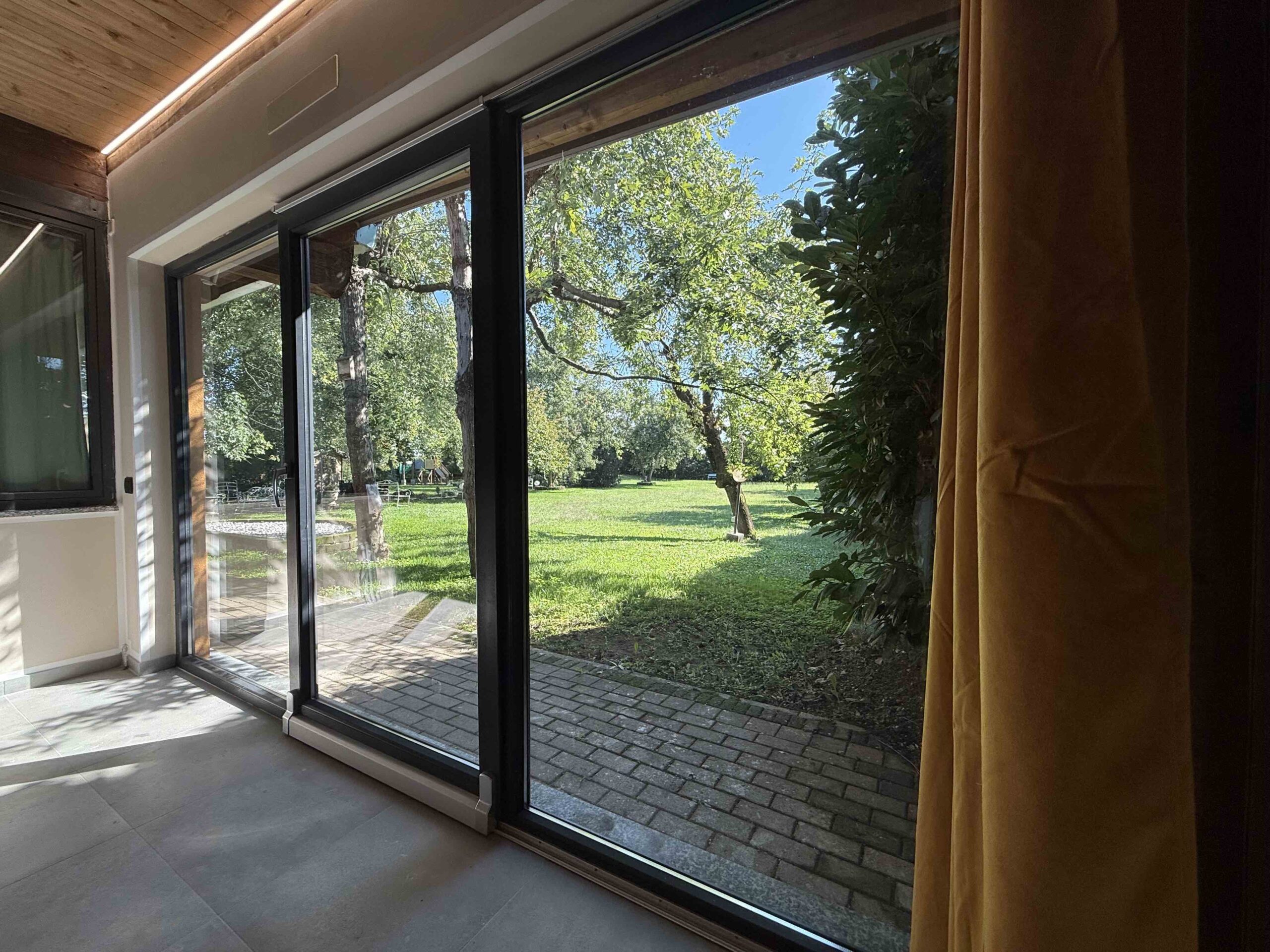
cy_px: 476
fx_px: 514
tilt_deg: -0.9
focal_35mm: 14
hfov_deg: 102.1
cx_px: 635
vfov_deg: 85.7
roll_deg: +0.8
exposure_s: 1/265
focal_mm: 2.22
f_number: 2.2
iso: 50
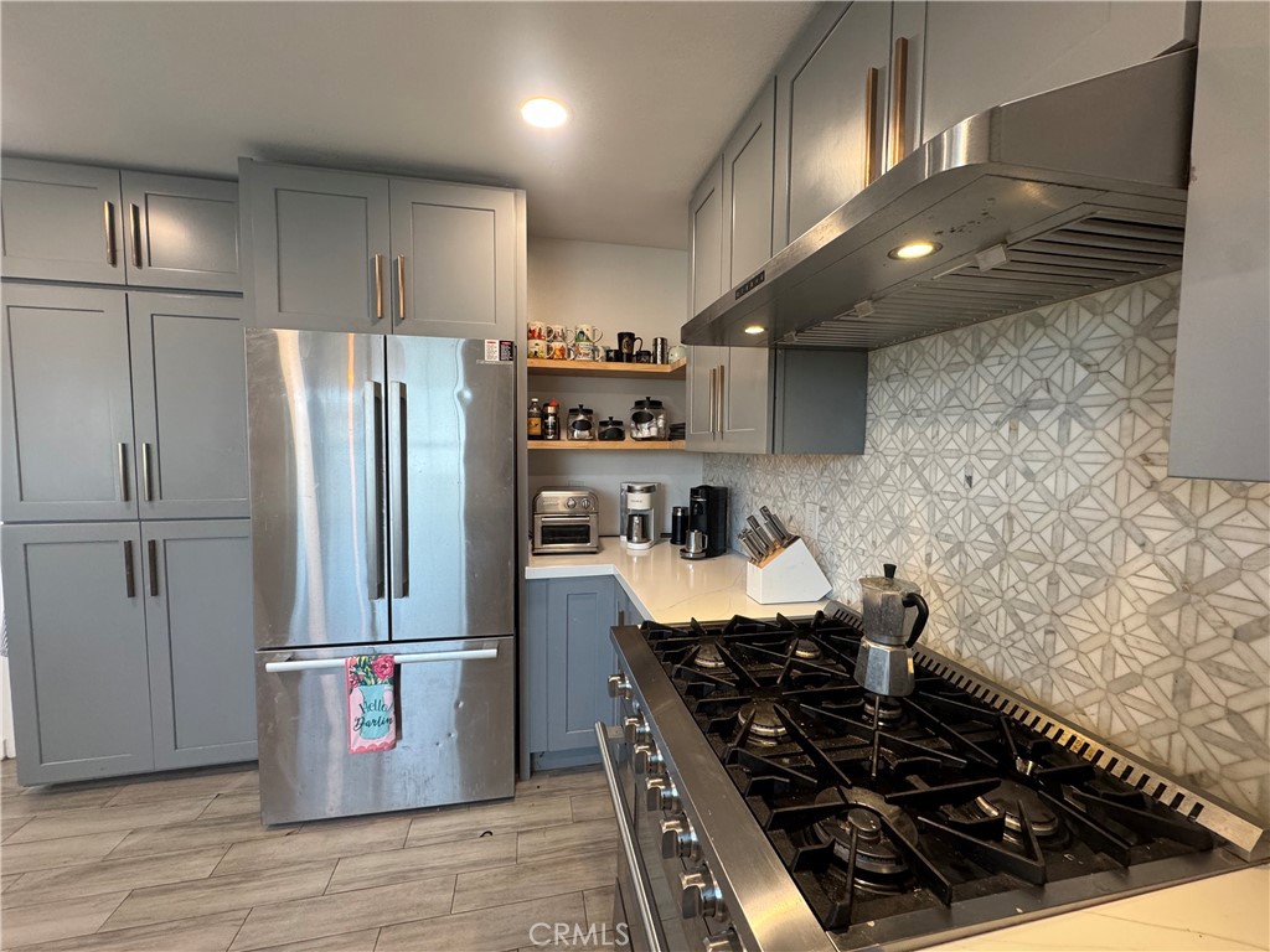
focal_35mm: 14
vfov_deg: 85.7
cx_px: 635
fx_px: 514
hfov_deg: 102.1
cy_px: 476
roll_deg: -0.3
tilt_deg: -3.4
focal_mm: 2.22
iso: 250
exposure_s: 1/120
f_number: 2.2
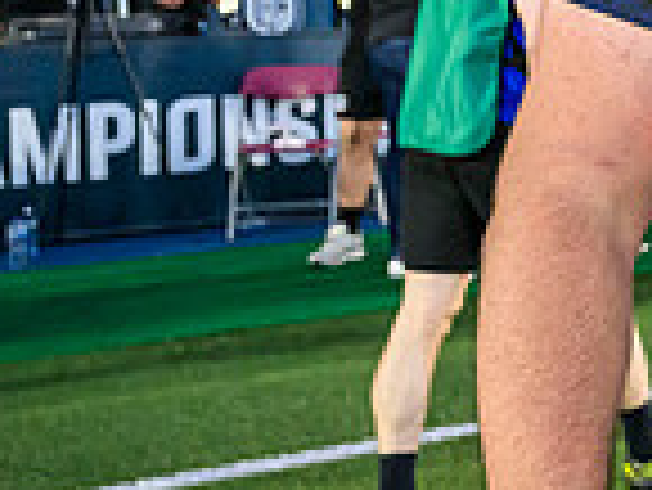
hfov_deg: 15.0
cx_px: 1397
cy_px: -53
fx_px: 1885
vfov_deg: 14.5
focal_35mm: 100
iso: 4000
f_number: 3.5
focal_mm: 24
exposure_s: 1/1250
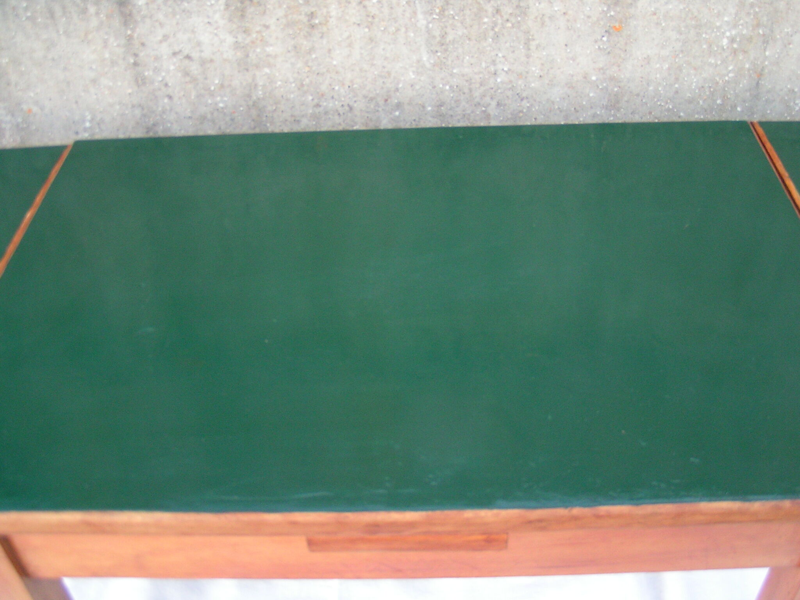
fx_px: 878
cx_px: 400
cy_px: 300
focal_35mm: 38
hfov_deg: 49.0
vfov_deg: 37.7
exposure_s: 1/40
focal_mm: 5.8
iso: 125
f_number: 2.8
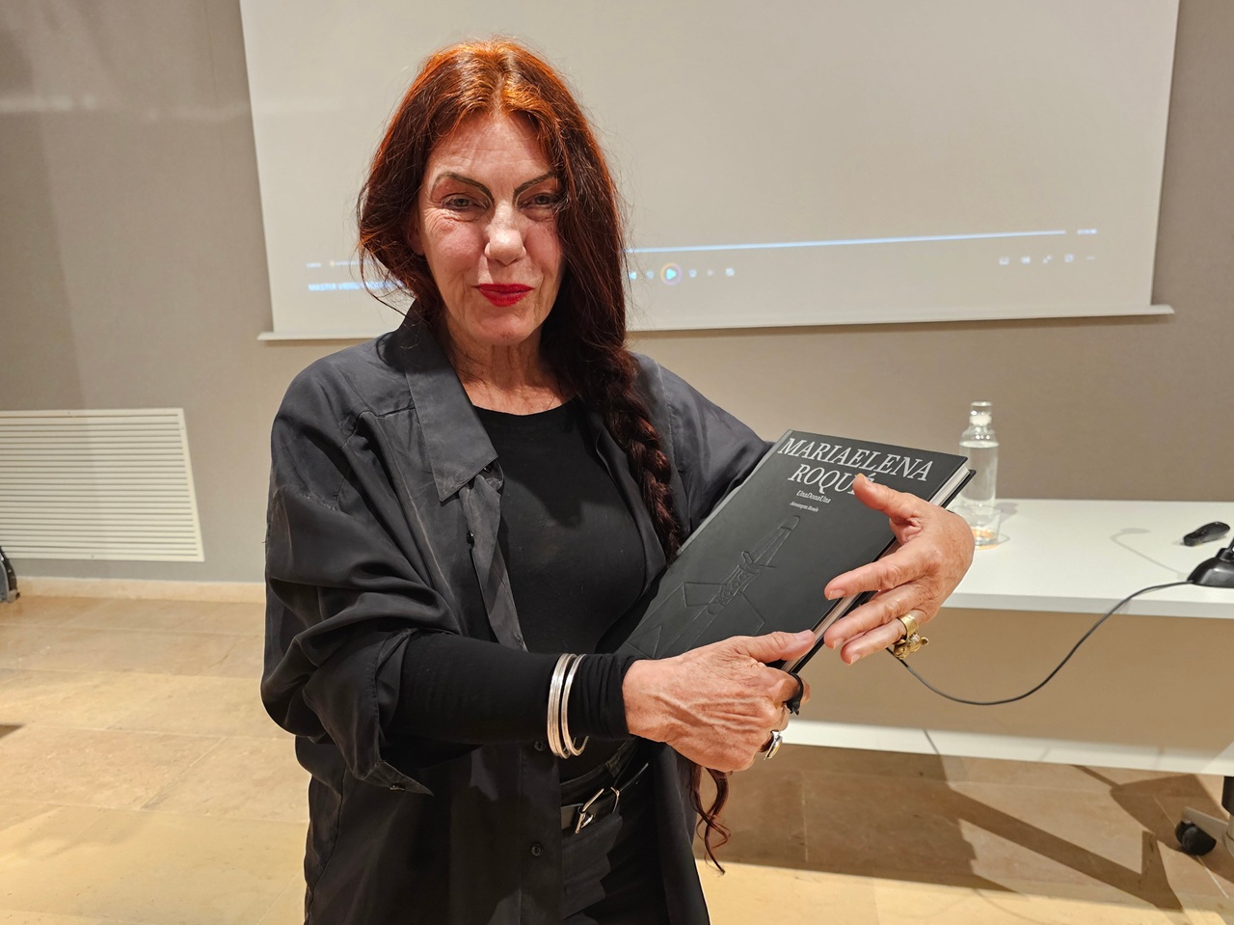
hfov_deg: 73.9
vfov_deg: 58.8
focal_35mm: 23
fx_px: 820
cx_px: 617
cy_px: 462
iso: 800
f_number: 1.7
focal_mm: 6.3
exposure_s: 1/172
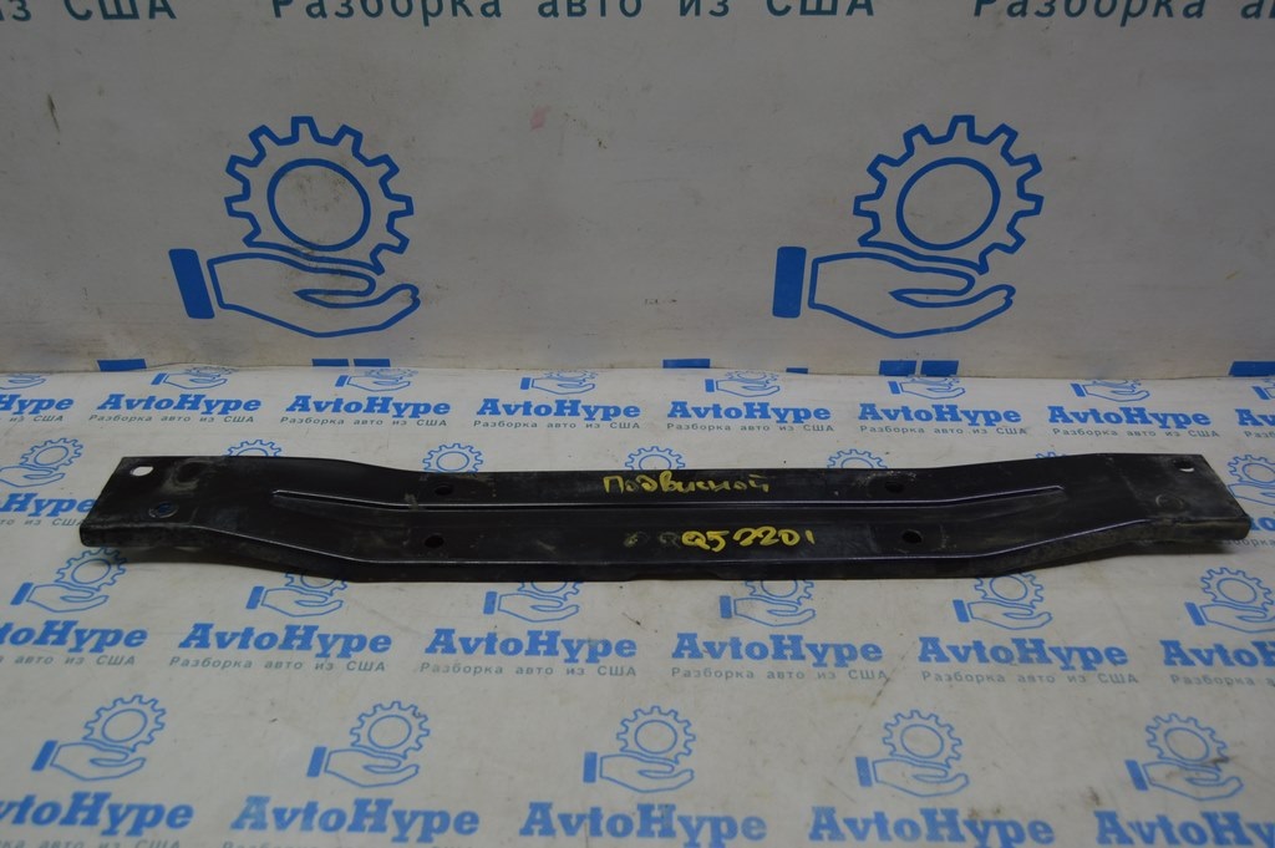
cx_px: 638
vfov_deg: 43.5
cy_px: 424
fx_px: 1062
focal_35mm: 30
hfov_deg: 62.0
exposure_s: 1/100
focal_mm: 20
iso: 400
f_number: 5
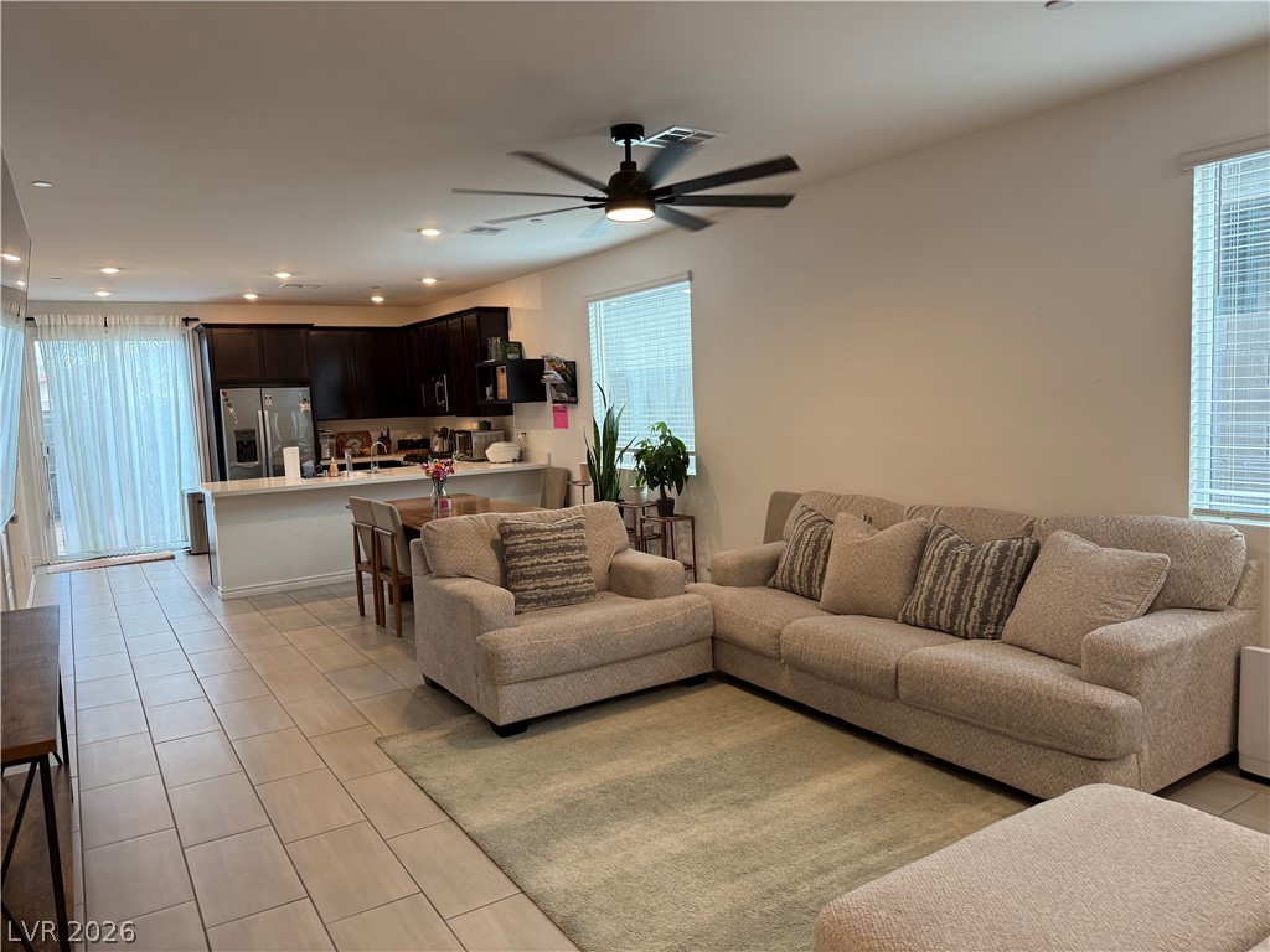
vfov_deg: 56.8
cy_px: 476
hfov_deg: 71.6
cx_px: 635
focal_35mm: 24
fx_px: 881
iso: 160
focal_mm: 6.76
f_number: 1.78
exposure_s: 1/120
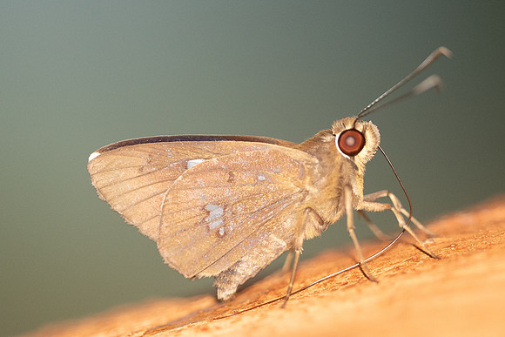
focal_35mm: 339
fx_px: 4754
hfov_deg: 6.1
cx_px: 229
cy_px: 213
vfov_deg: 4.1
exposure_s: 1/200
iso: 1600
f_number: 3.8
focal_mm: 150
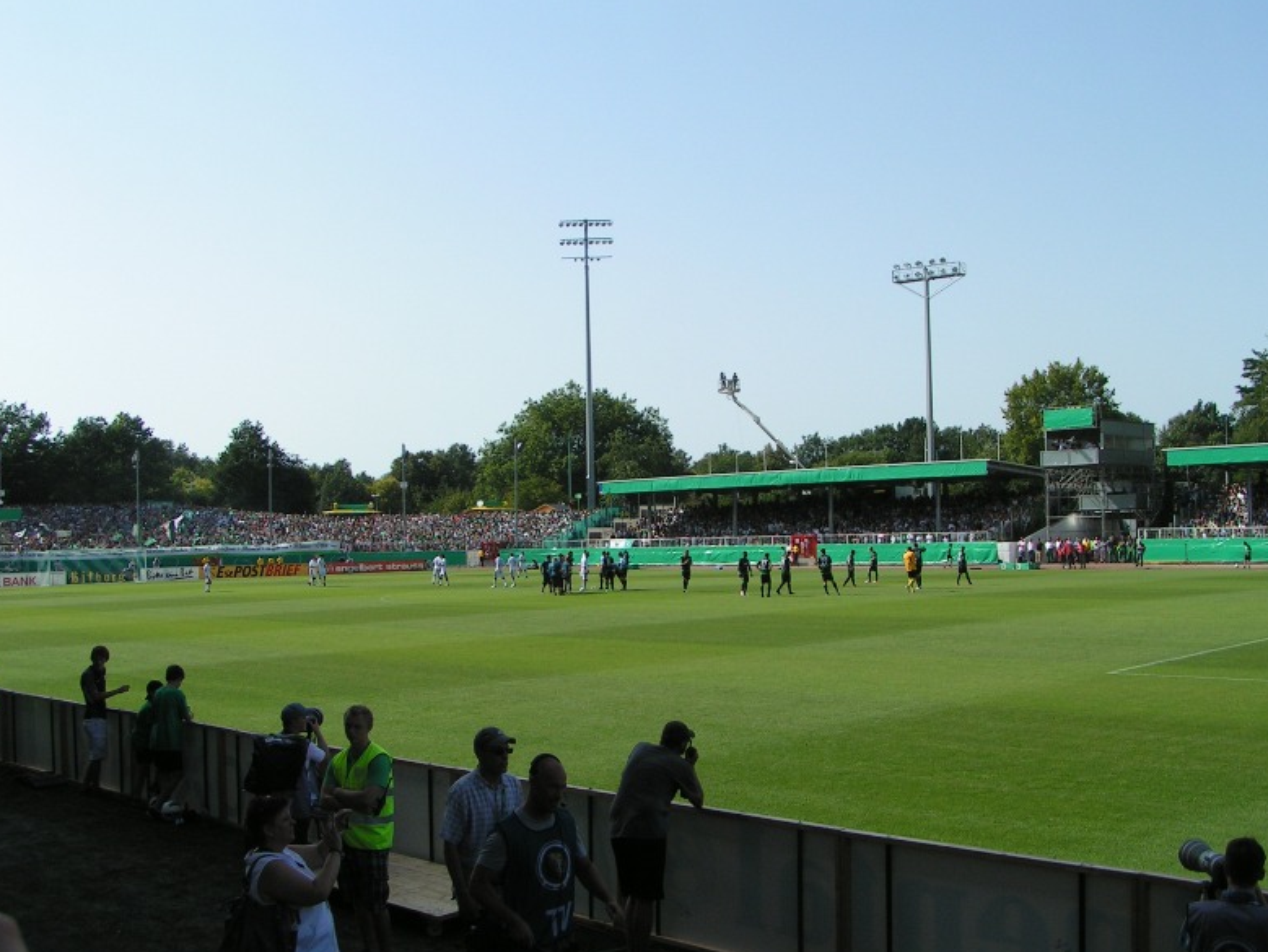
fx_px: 1429
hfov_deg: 47.8
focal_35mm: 39
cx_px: 641
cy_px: 474
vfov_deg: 36.8
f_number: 5.6
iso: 50
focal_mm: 5.8
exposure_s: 1/500
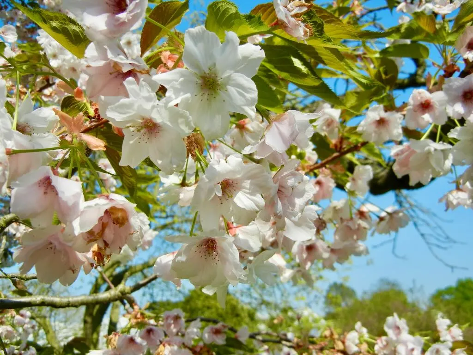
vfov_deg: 41.8
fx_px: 465
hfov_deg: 54.0
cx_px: 236
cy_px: 178
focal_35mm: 34
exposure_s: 1/424
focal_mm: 6.2
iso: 160
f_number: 7.2
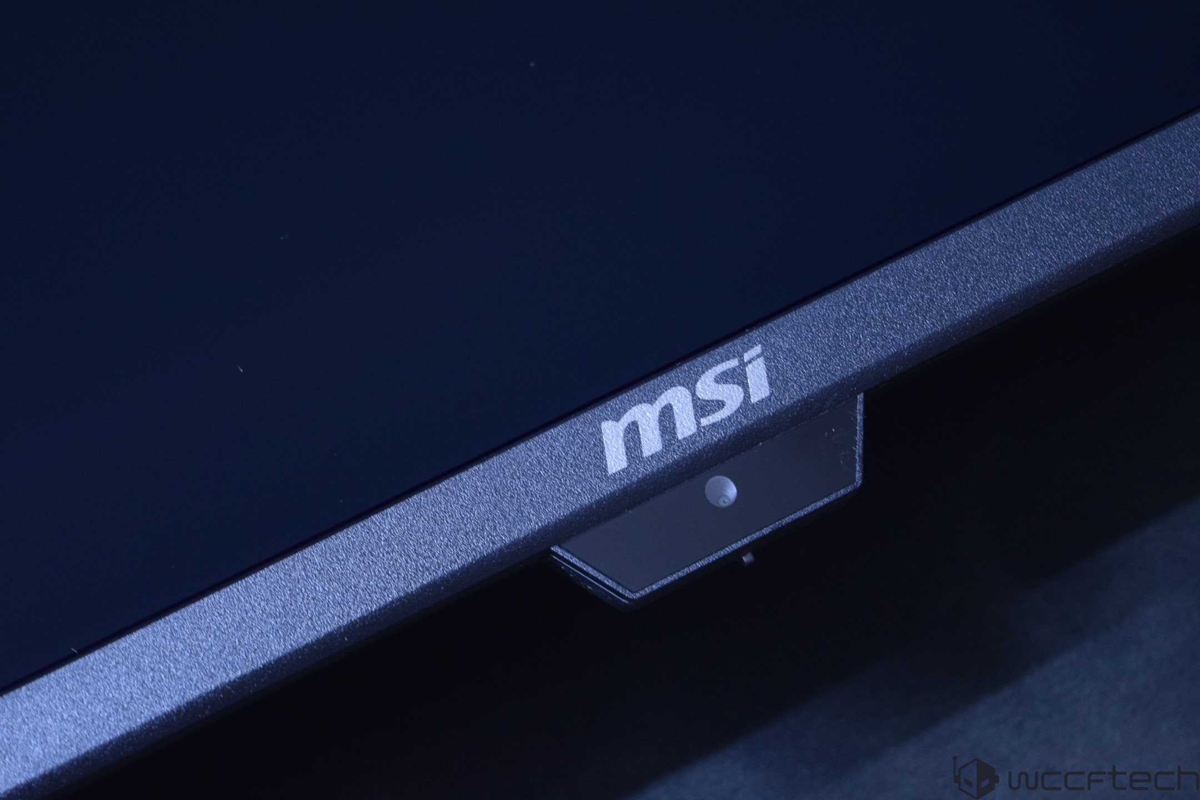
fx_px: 2750
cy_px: 400
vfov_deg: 16.6
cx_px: 600
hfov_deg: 24.6
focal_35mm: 82
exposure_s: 1/10
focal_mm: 55
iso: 1600
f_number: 5.6
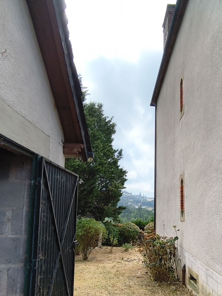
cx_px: 147
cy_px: 185
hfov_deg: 53.9
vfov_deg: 68.3
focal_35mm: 25
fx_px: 214
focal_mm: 1.65
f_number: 2.2
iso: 50
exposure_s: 1/1569
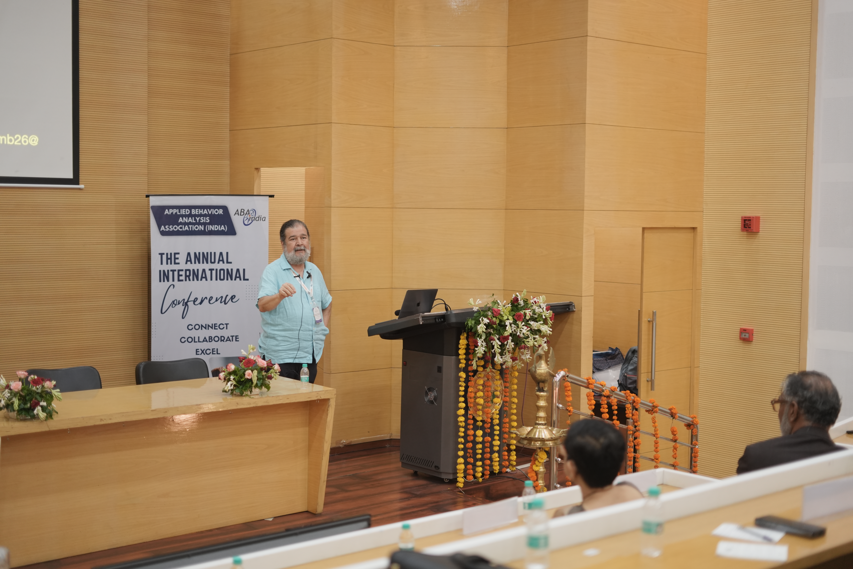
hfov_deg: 39.6
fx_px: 1185
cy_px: 284
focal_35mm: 50
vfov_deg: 27.0
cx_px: 426
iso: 1250
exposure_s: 1/250
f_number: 2
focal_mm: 50
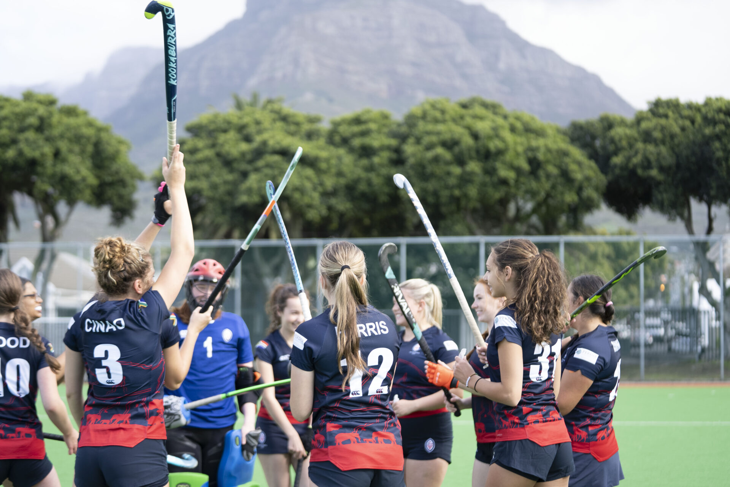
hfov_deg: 28.8
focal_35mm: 70
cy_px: 244
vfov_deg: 19.5
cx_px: 365
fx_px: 1420
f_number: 2.8
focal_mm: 70
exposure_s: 1/1000
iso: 400
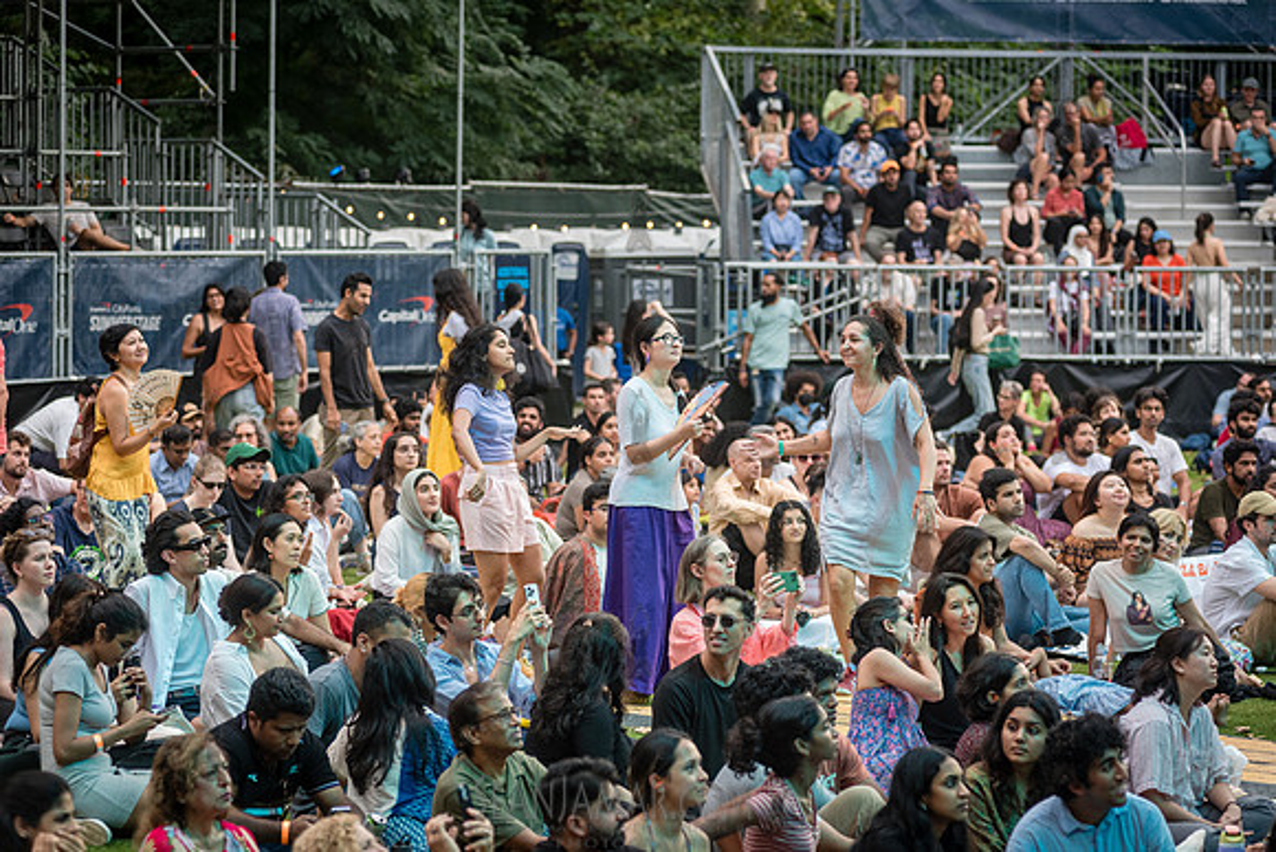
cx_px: 638
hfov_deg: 16.4
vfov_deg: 11.0
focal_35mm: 125
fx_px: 4431
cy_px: 426
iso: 1000
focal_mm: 125
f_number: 4
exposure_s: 1/640
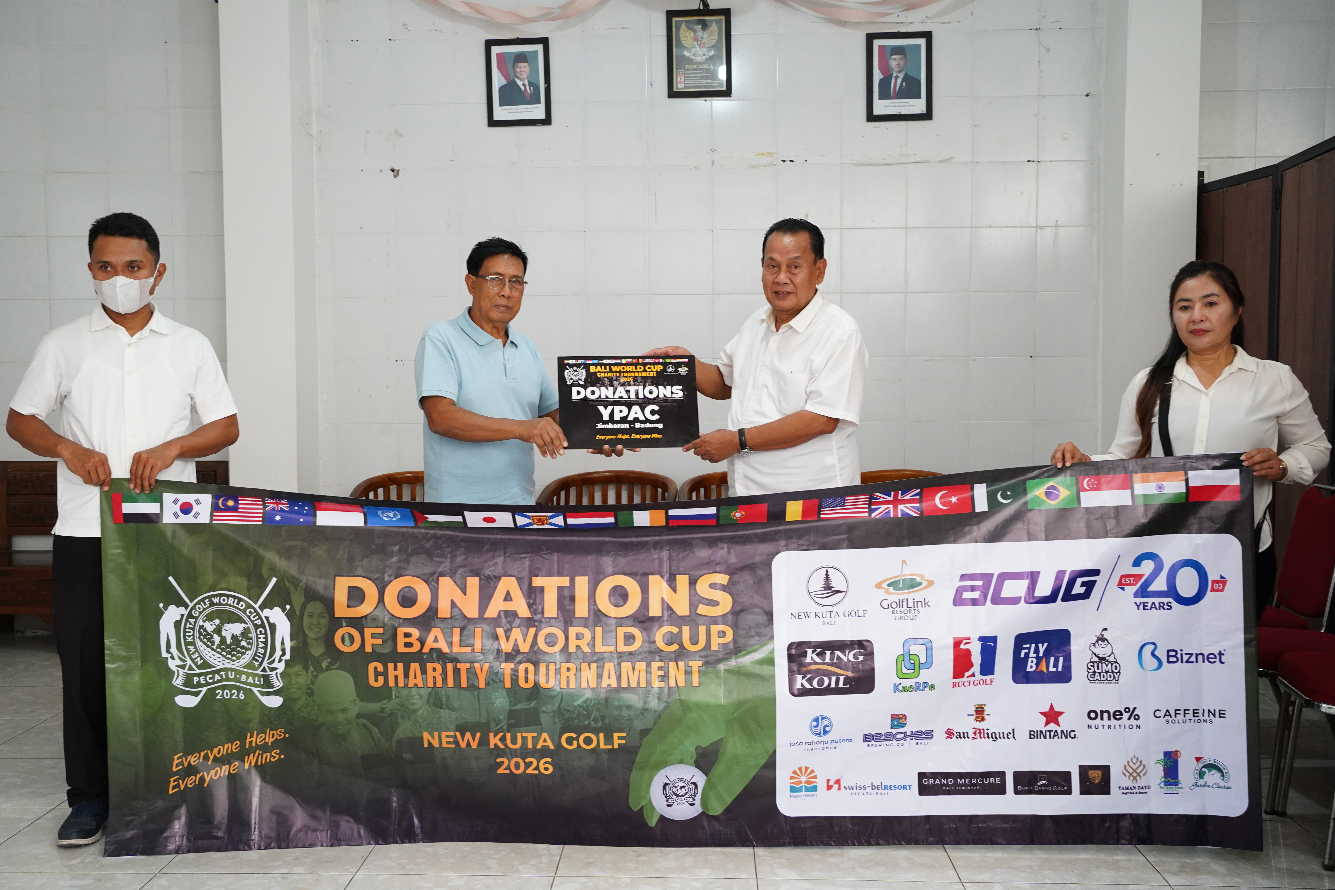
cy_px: 445
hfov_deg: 54.4
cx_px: 668
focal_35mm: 35
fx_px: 1298
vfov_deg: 37.9
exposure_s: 1/60
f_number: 9
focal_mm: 35
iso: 2500
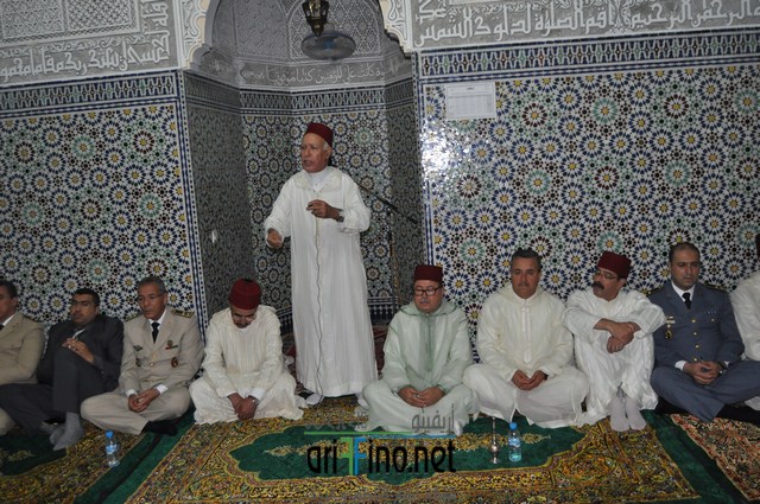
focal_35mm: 30
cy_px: 252
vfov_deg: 43.5
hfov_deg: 62.0
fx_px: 633
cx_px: 380
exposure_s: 1/60
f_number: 3.5
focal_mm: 20
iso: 800
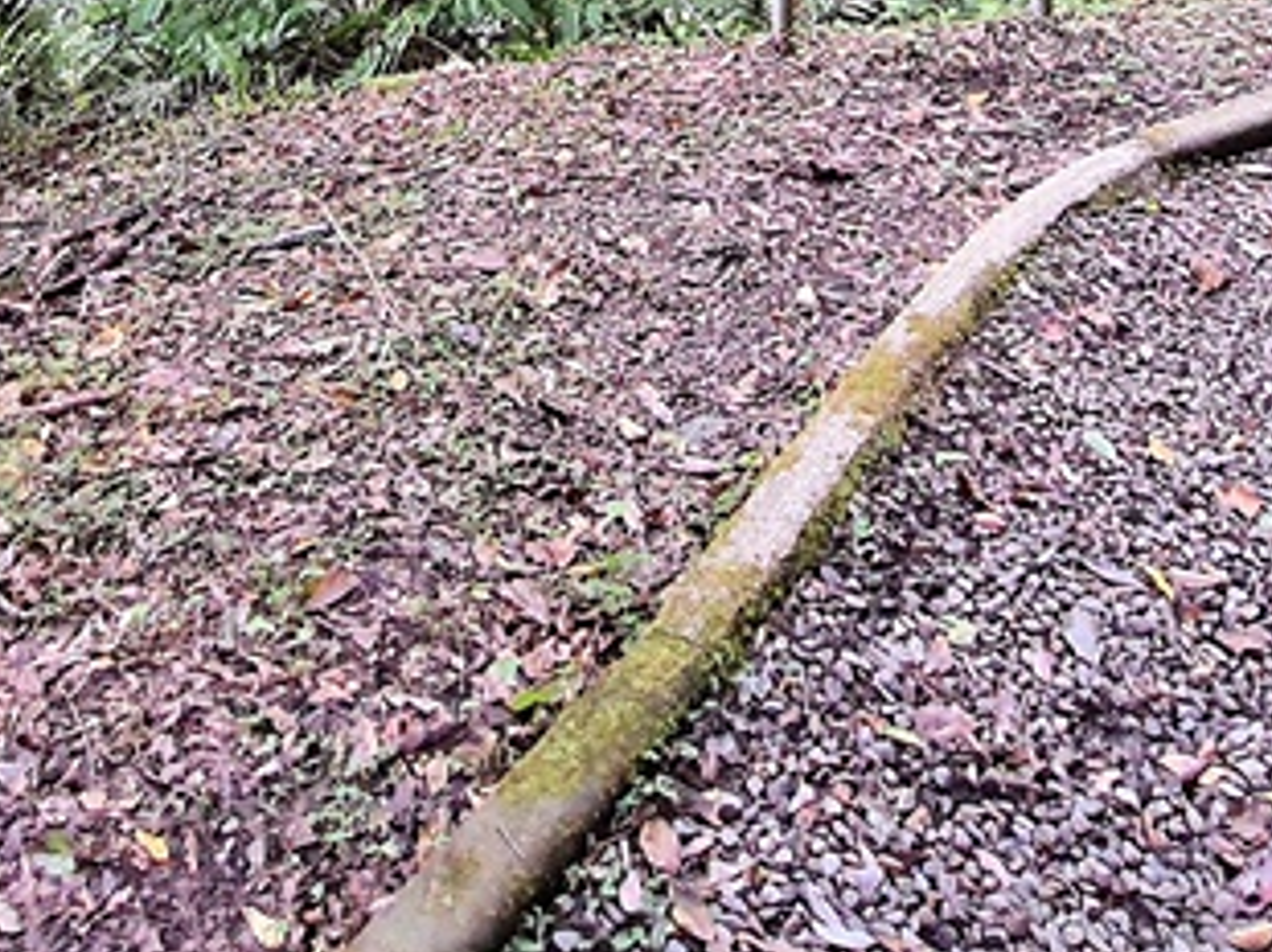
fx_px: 1542
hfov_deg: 44.6
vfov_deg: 26.1
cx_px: 509
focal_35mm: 42
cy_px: -443
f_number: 2.2
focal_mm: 1.74
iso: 200
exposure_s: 1/60
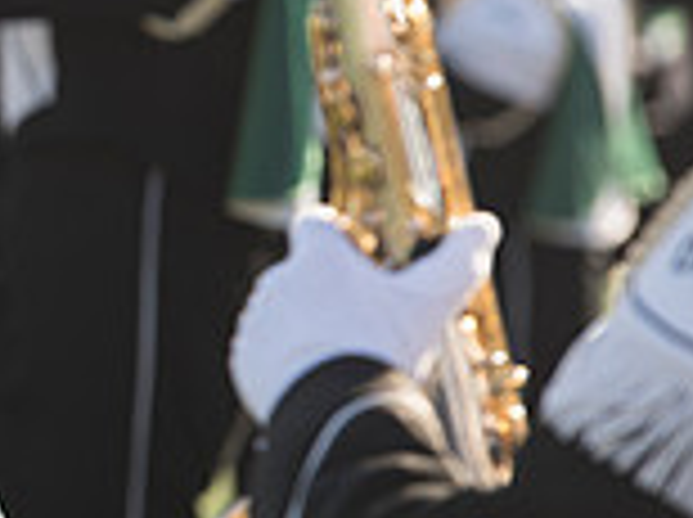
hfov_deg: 3.2
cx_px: -500
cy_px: 169
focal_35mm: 617
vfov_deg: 2.4
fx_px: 12333
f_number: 5
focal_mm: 170
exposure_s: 1/800
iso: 320
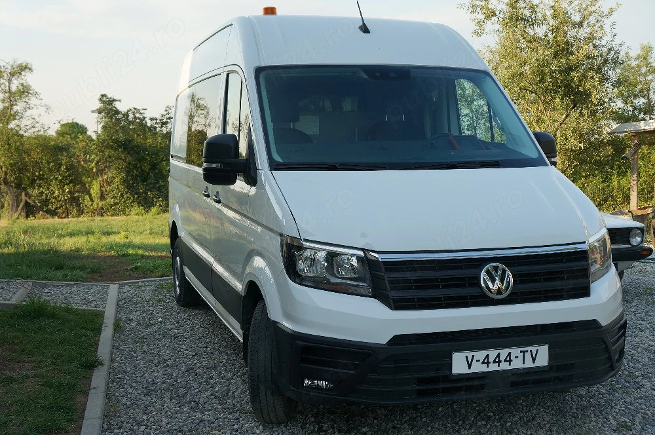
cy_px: 218
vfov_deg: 30.8
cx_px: 328
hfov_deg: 45.0
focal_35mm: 44
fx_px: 790
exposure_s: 1/200
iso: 100
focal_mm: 29
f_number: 5
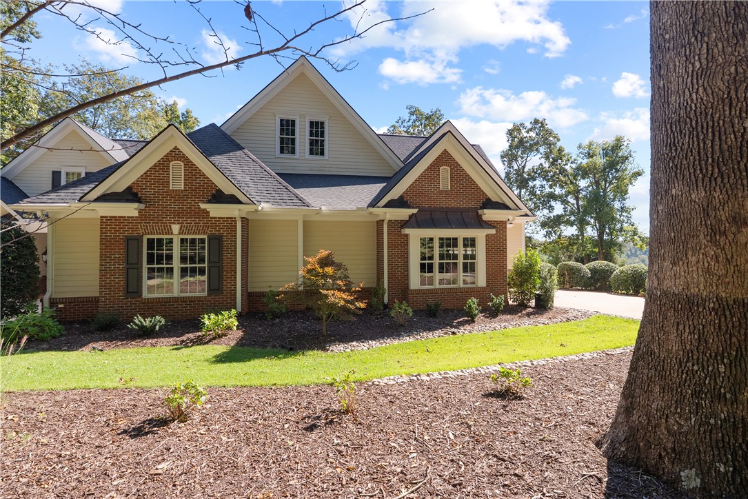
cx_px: 374
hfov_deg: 93.3
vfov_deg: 70.5
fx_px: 353
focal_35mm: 17
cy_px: 250
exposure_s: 1/400
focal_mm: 17
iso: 250
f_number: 8
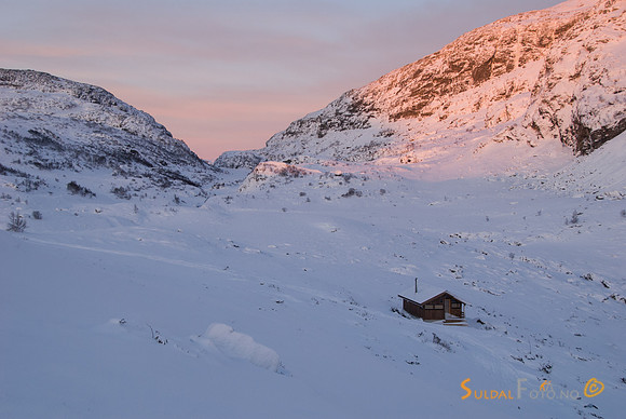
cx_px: 313
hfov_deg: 37.8
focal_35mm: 52
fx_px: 914
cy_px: 210
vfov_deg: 25.8
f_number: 6.3
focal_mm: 35
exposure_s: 1/80
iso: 200
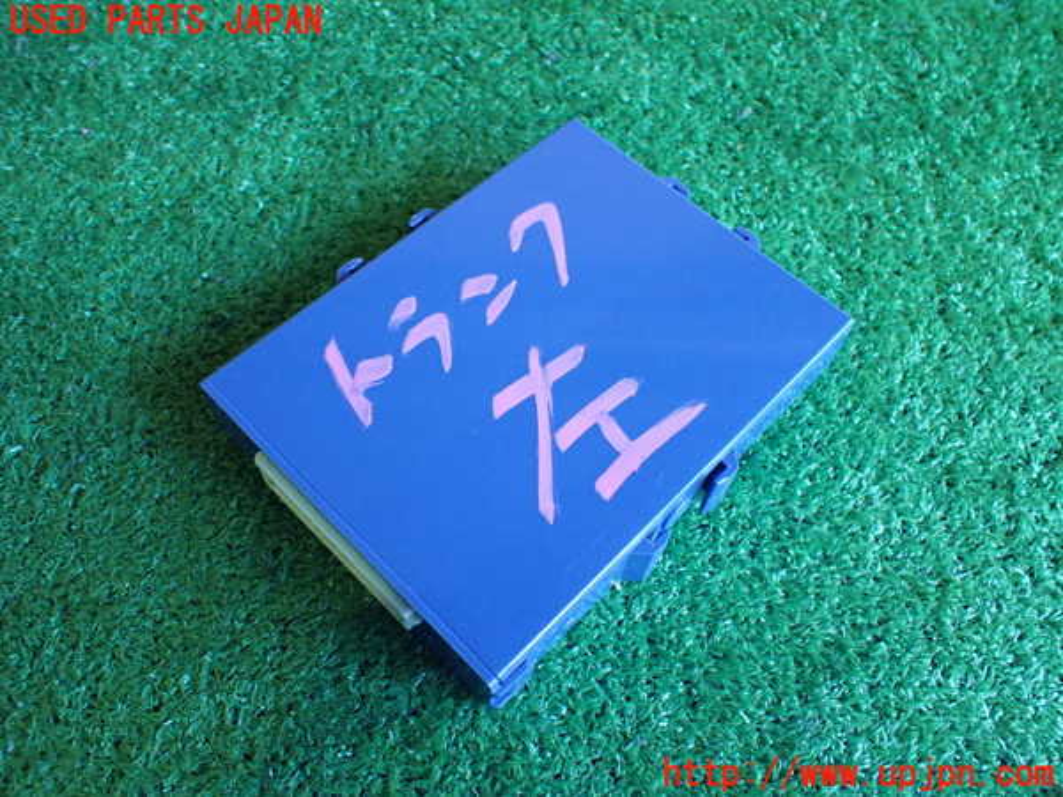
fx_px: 921
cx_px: 532
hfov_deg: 60.0
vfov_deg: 46.8
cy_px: 398
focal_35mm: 30
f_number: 2.3
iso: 800
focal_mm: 5.4
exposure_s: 1/80
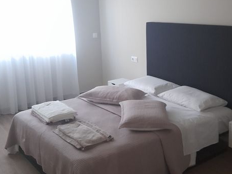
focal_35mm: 35
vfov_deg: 40.5
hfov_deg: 52.4
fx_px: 235
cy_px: 66
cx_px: 135
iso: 640
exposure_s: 1/20
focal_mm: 4.6
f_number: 2
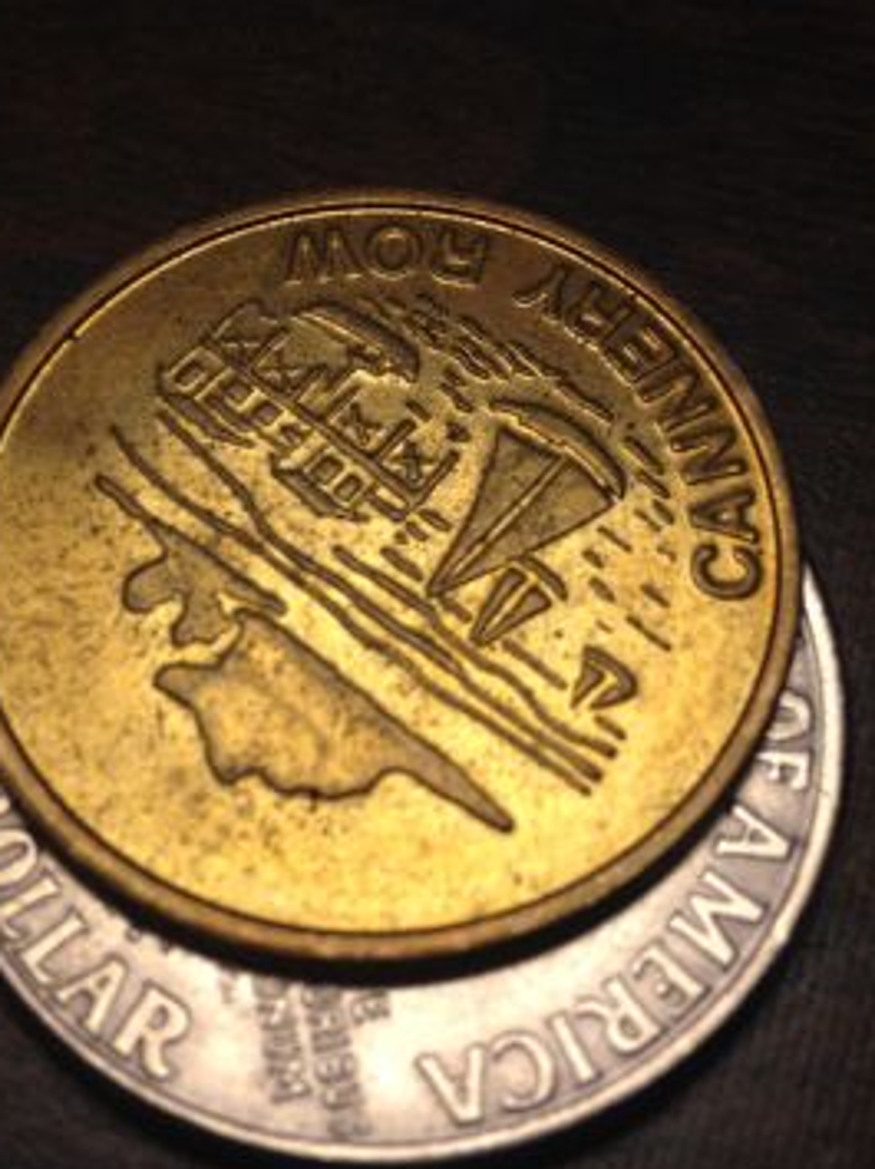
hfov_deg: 26.1
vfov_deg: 34.4
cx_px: 383
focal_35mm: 56
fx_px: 1890
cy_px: 542
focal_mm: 4.12
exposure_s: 1/30
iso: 64
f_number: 2.4
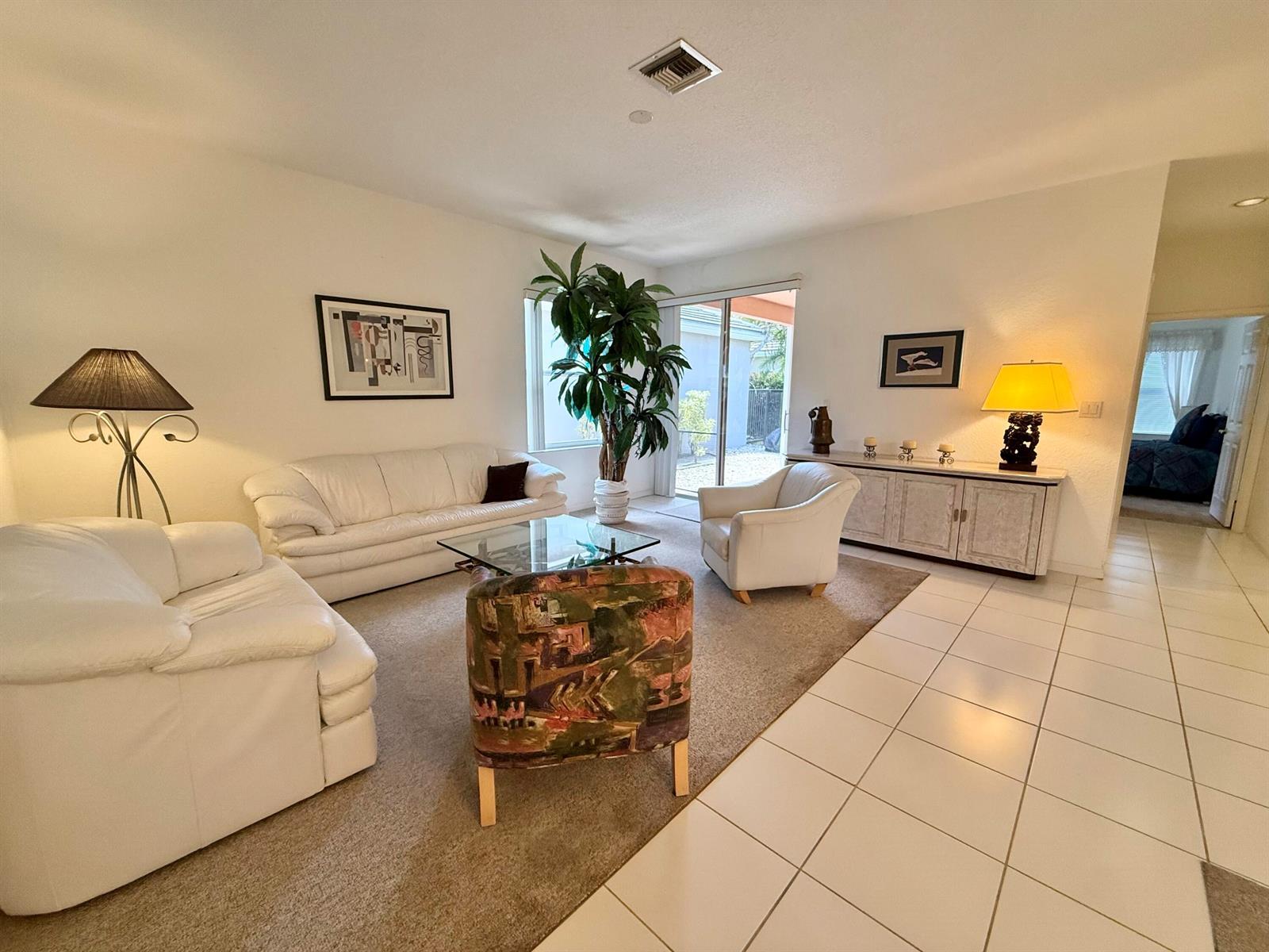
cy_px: 476
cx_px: 634
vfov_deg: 85.7
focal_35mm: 14
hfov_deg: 102.1
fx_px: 513
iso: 200
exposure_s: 1/120
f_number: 2.2
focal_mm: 2.22
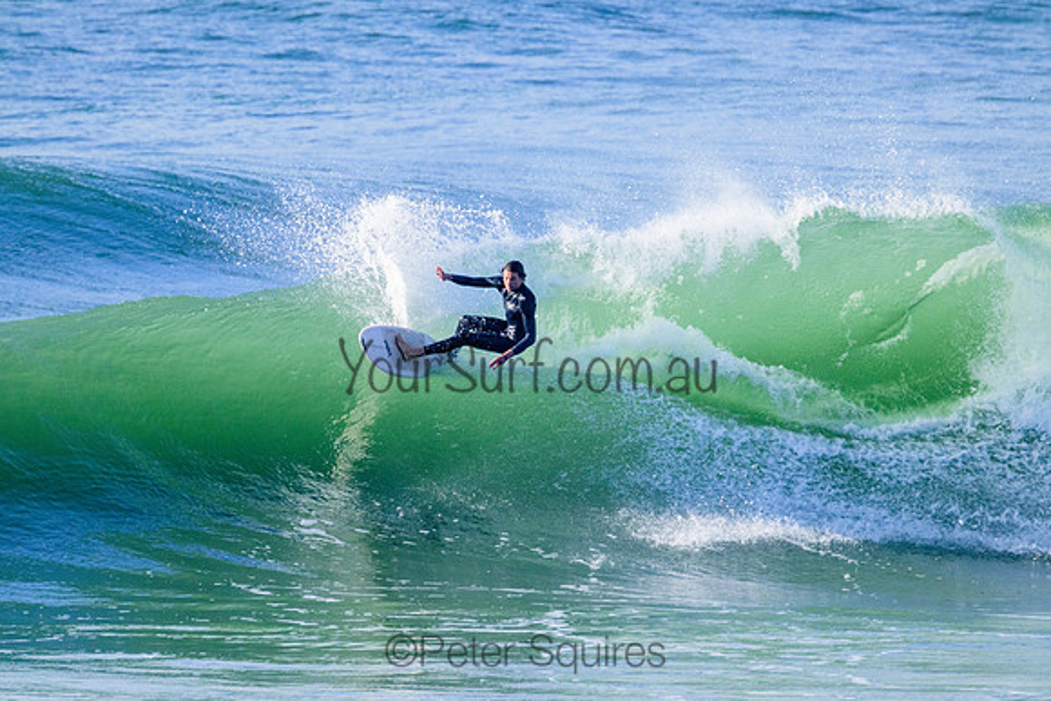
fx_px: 23360
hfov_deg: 2.6
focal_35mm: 800
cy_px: 350
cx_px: 526
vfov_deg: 1.7
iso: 2800
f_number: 11
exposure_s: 1/2000
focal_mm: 800
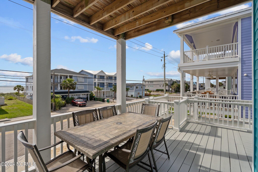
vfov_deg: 73.7
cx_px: 129
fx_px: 115
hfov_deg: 96.7
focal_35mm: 16
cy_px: 86
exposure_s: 1/4000
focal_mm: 16
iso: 250
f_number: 4
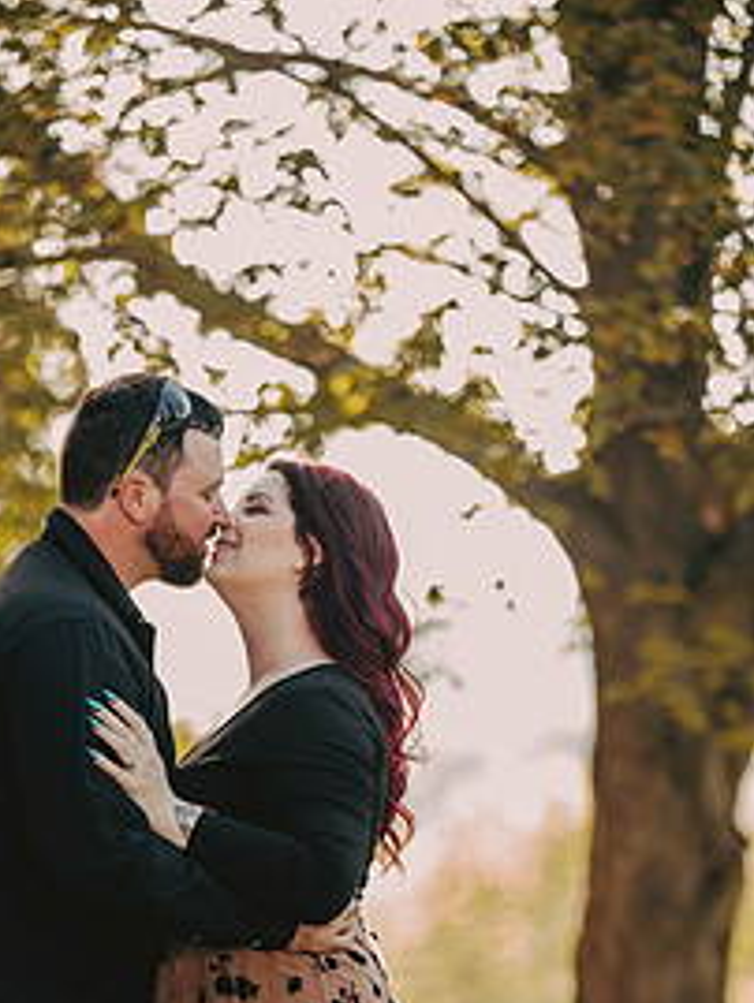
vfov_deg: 7.9
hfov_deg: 6.0
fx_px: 7226
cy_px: 776
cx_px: 198
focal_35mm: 249
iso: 400
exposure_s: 1/320
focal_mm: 155
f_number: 2.8
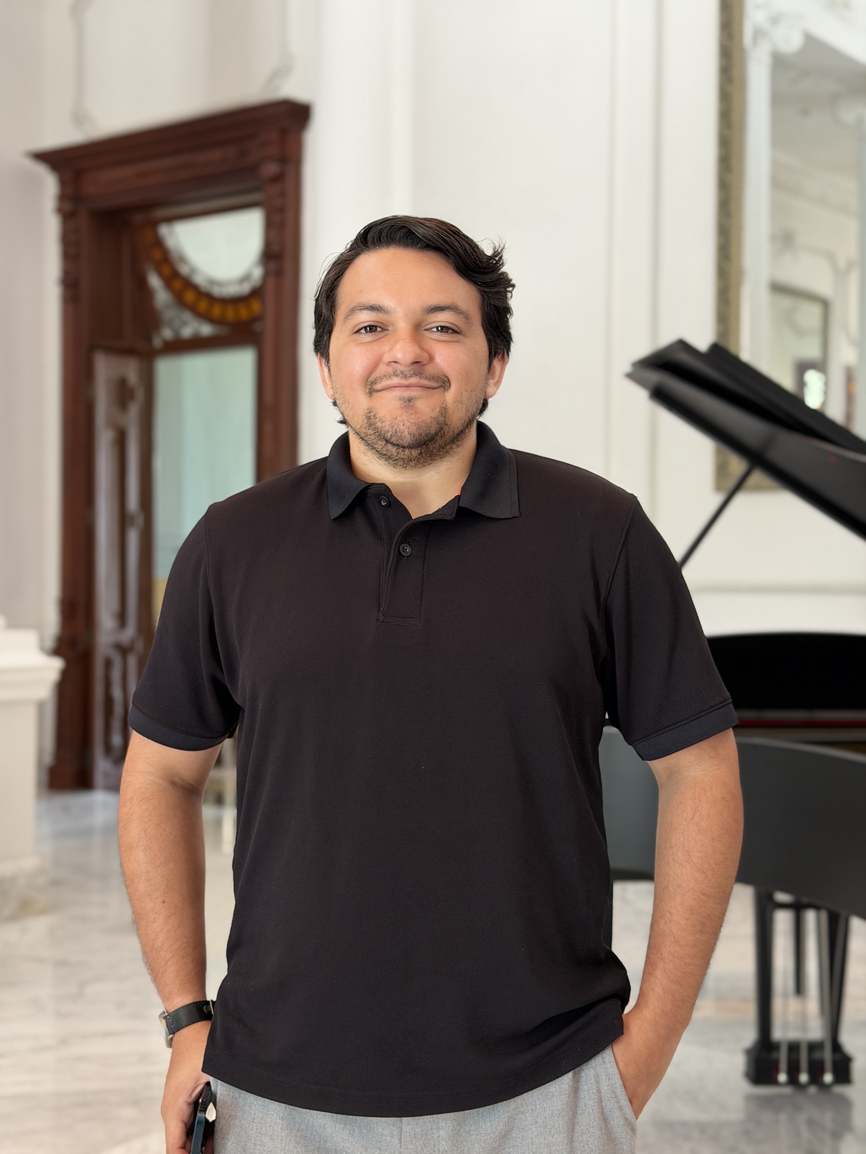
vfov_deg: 39.7
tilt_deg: +0.0
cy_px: 577
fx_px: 1601
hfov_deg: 30.3
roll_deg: +0.0
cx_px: 433
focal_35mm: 48
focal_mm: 6.76
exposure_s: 1/60
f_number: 1.78
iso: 200
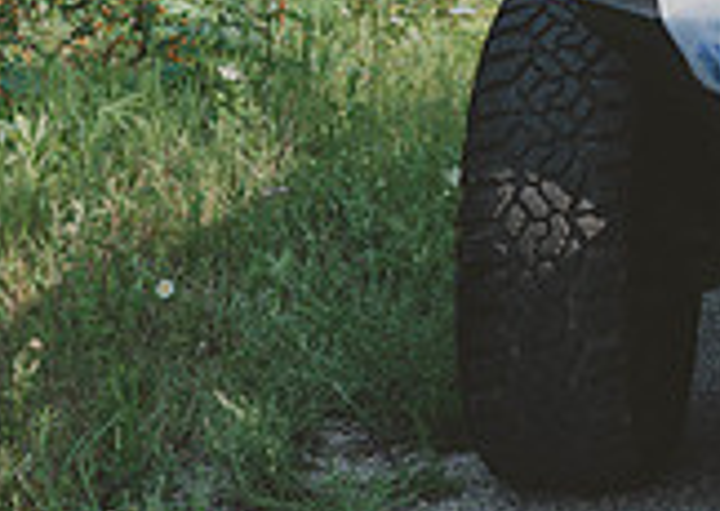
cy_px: -14
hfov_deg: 12.5
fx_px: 3122
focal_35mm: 153
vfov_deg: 9.3
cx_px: 1111
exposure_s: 1/250
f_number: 5.6
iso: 100
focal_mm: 39
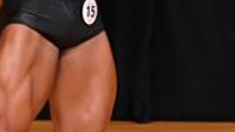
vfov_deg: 1.0
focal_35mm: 1238
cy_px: -12
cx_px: 32
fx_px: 7708
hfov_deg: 1.7
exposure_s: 1/400
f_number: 5.6
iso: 3200
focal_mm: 160
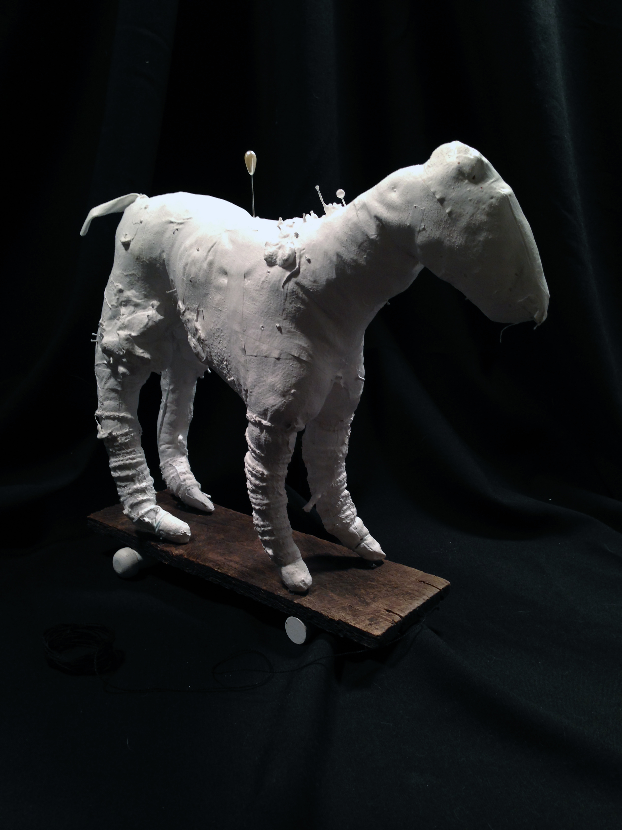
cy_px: 415
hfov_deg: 42.9
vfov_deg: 55.4
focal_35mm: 33
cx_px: 311
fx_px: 791
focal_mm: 4.12
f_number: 2.4
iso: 50
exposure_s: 1/20
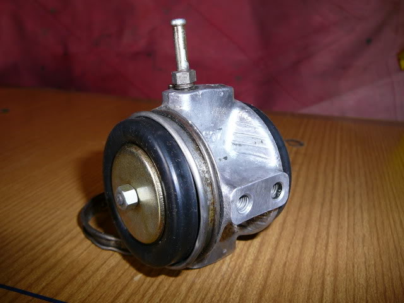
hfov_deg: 52.6
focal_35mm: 35
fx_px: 408
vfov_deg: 40.7
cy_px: 152
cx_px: 202
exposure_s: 1/30
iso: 80
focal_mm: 5.2
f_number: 2.8
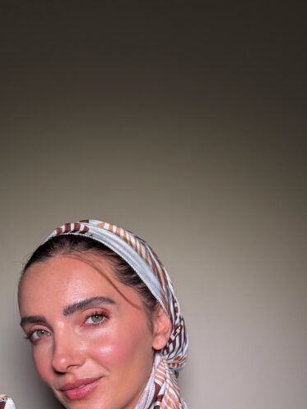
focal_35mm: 48
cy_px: 389
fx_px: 568
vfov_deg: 36.5
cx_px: 111
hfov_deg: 30.1
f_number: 1.78
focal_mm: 6.76
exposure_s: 1/254
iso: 64
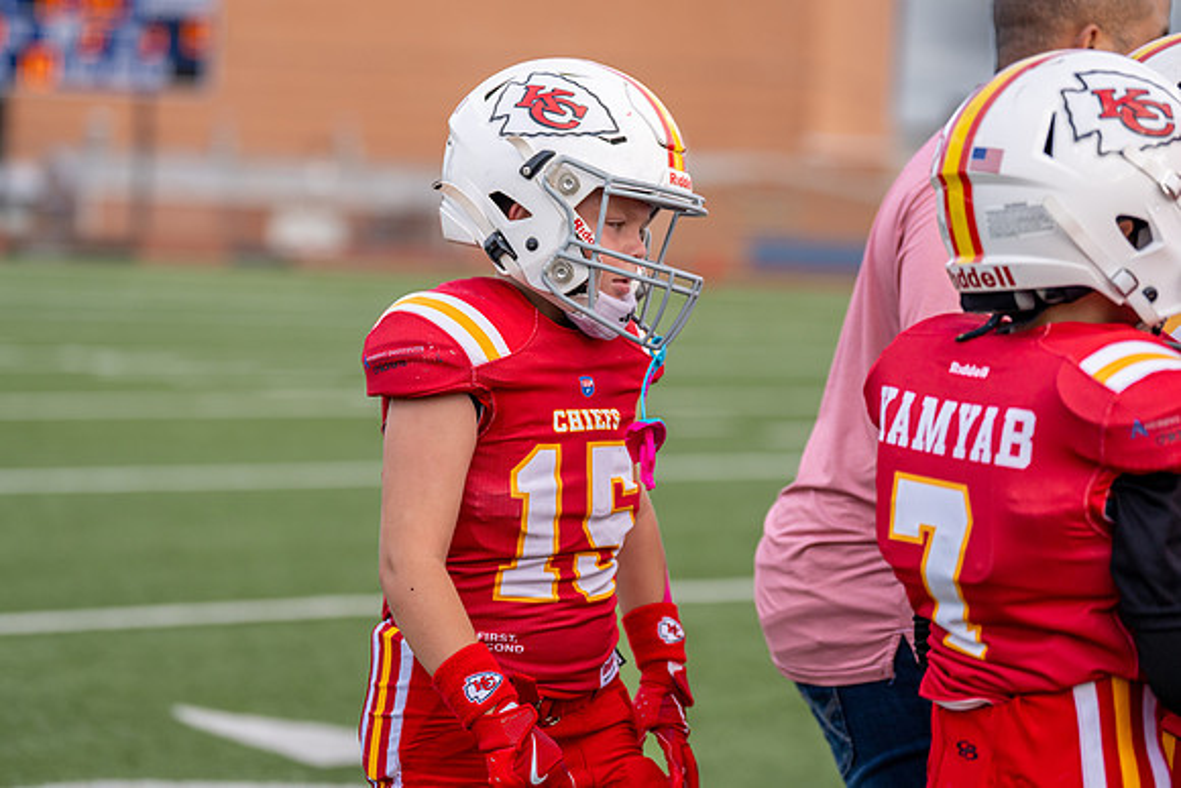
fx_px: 4202
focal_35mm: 128
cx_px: 552
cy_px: 370
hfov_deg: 16.0
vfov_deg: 10.7
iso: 400
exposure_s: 1/2500
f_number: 2.8
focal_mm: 116
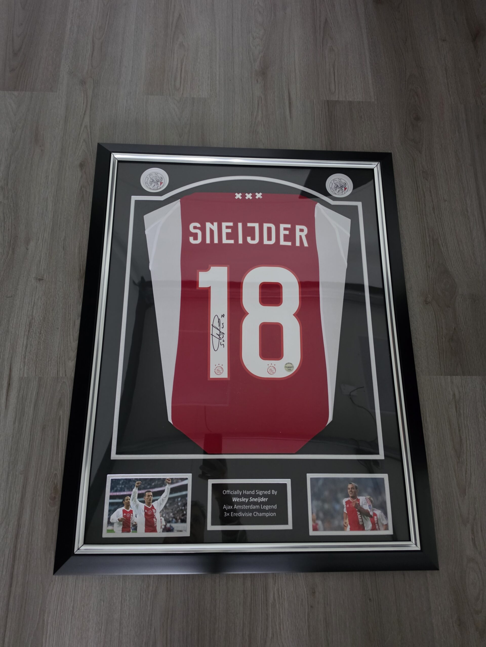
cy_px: 324
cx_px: 243
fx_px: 431
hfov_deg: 58.9
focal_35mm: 23
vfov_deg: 73.9
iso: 1000
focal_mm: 6.5
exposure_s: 1/33.3
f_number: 1.4
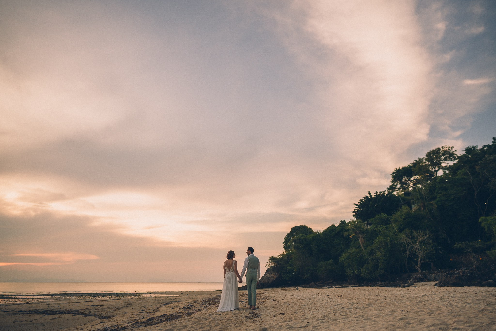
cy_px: 166
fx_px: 338
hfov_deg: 72.5
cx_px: 248
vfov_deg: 52.1
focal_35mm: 25
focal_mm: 24
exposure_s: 1/3200
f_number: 1.8
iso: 160
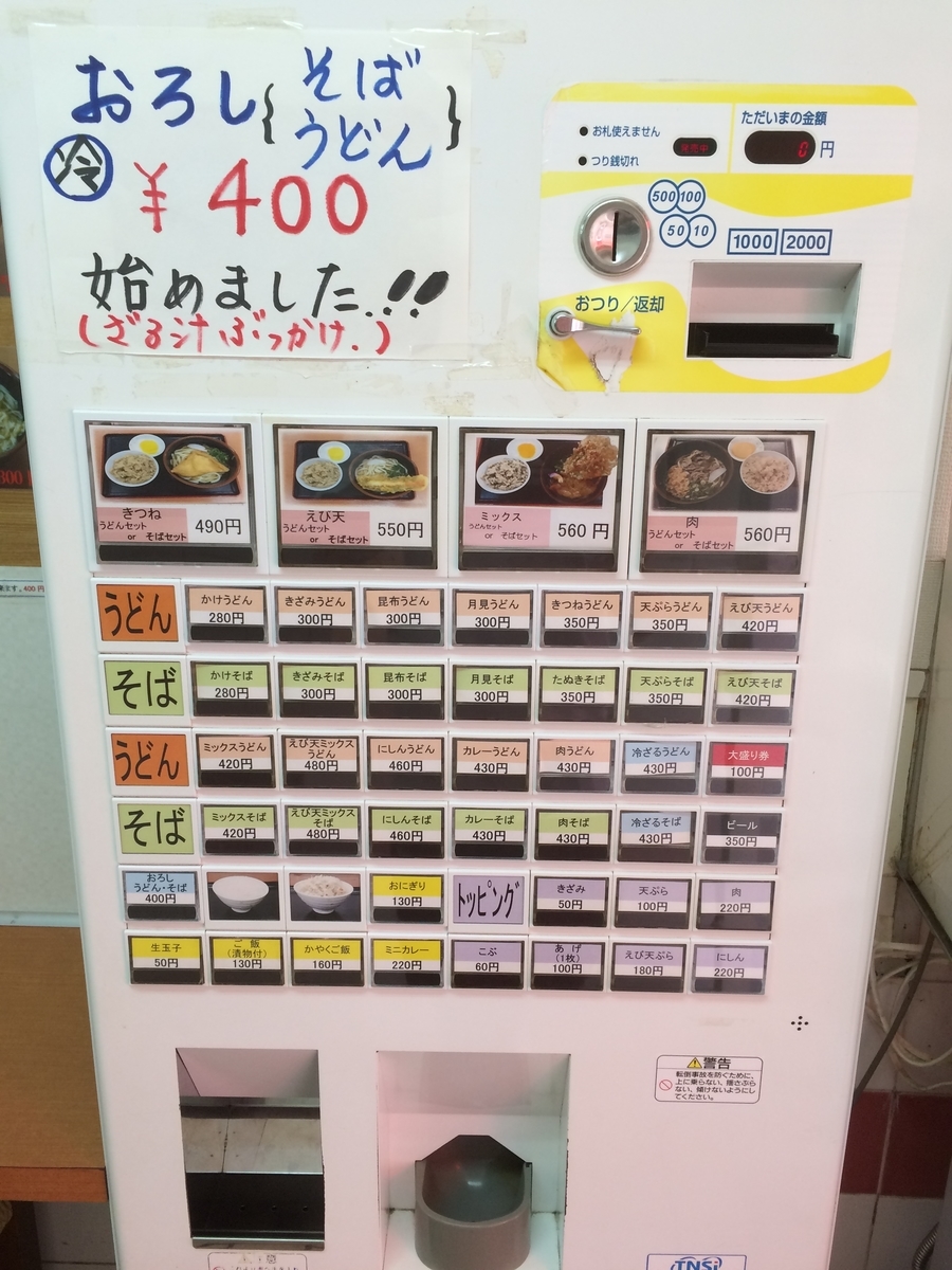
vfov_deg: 61.7
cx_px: 476
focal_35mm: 29
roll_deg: +1.8
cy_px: 635
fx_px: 1063
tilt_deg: -17.9
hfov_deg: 48.2
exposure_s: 1/40
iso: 32
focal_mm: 4.15
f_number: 2.2
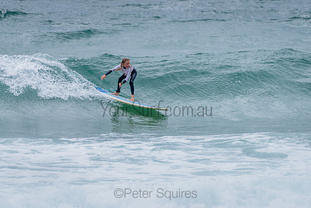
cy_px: 91
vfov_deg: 2.2
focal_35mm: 613
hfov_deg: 3.4
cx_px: 131
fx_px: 5297
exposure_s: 1/2000
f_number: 5.6
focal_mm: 500
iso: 450
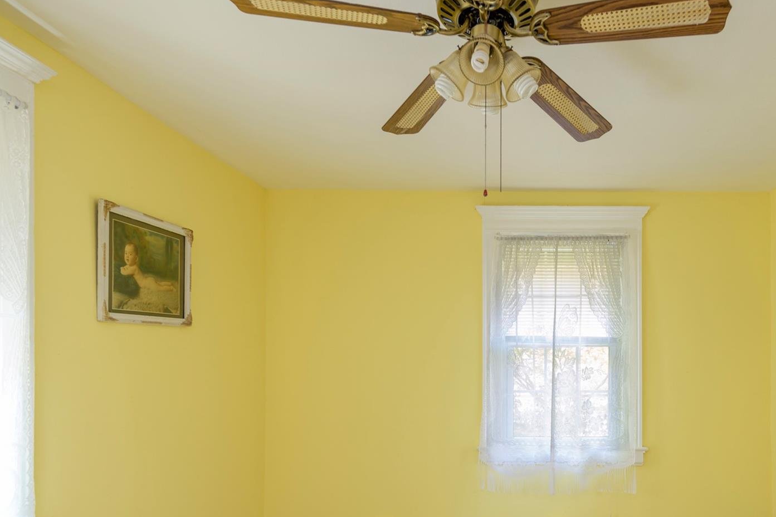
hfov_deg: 68.9
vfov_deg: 50.0
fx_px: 539
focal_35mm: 25
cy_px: 361
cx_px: 535
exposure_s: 1/5
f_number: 4.5
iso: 250
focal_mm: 17
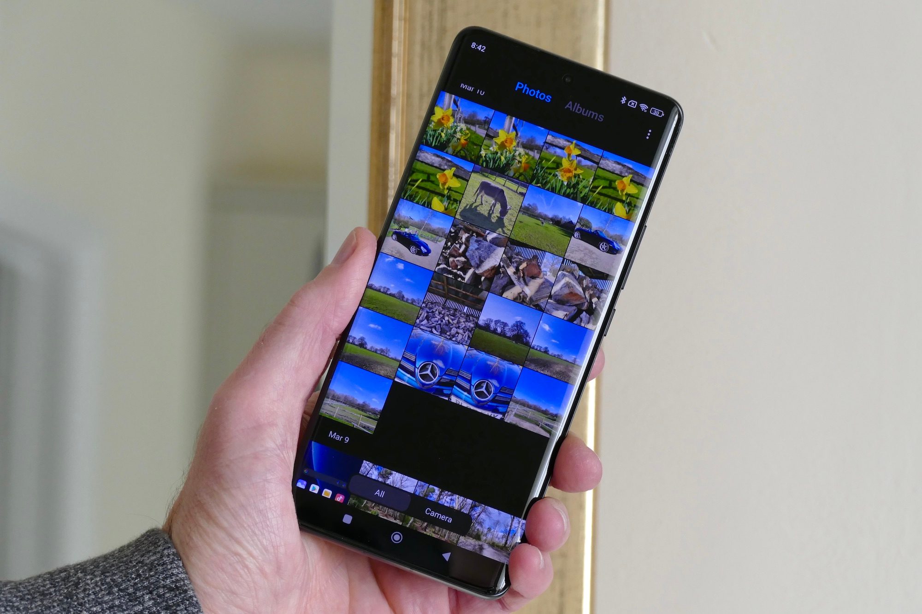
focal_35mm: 164
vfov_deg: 8.4
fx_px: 4200
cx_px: 461
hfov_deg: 12.5
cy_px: 307
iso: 640
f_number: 4.5
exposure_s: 1/100
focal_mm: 59.97
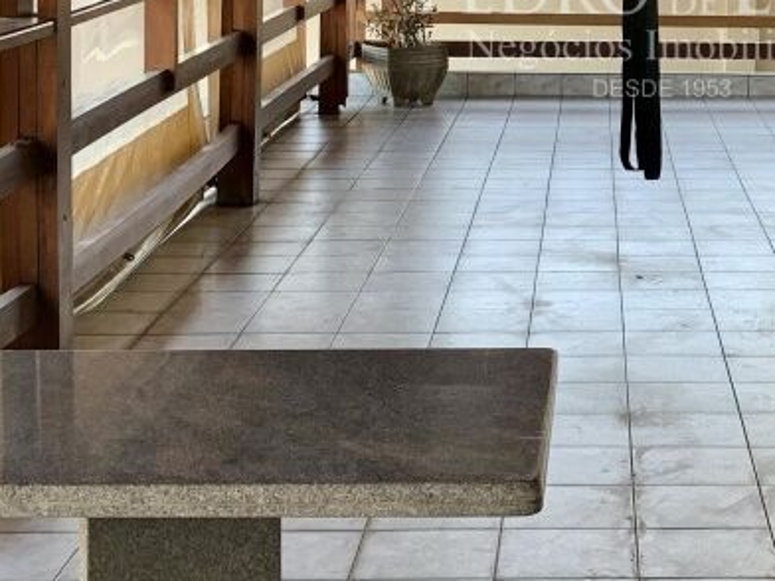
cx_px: 662
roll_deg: -0.4
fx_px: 1903
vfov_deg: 16.9
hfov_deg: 22.6
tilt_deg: -2.0
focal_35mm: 85
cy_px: -47
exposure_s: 1/122
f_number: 1.8
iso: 32
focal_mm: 4.25
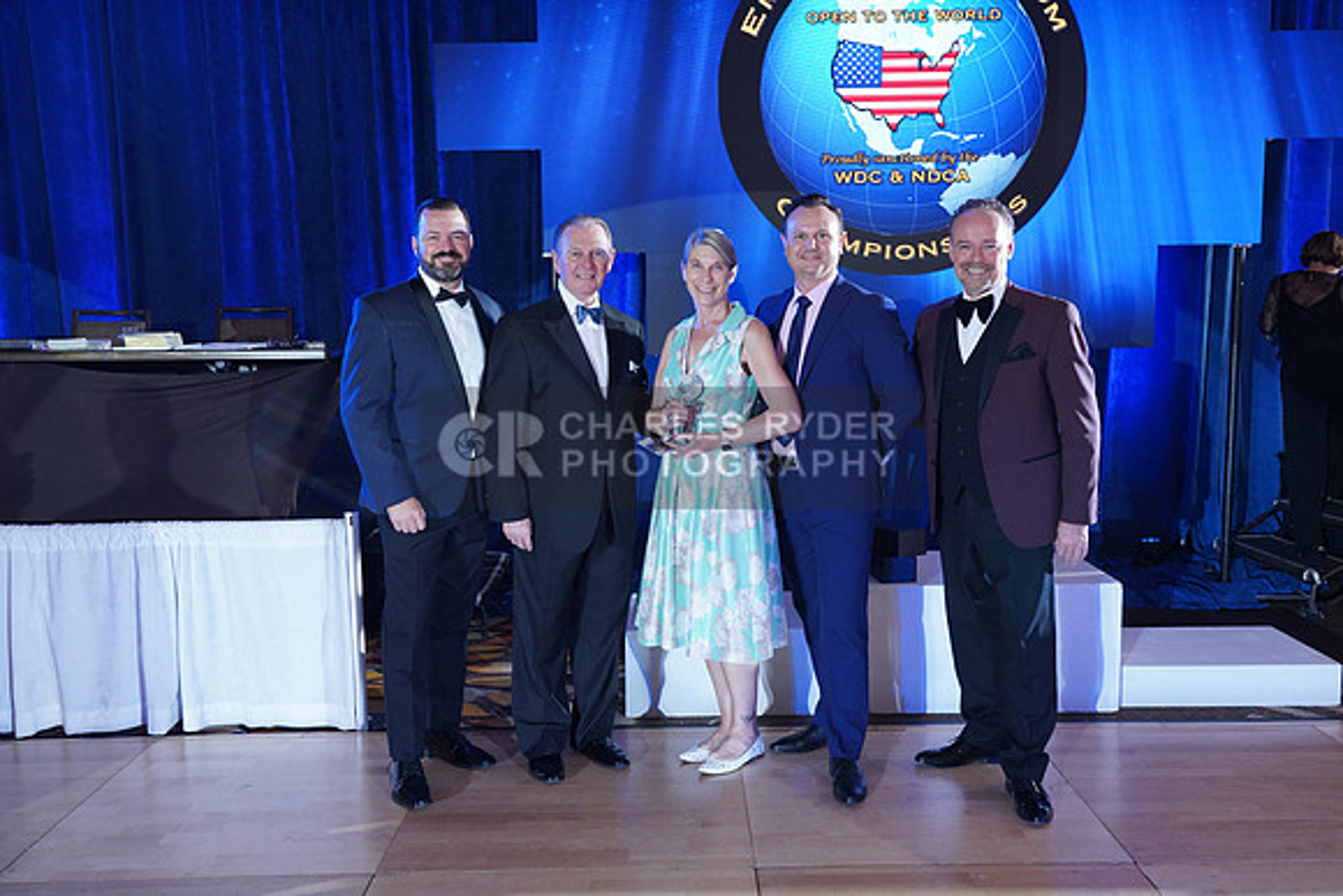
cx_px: 672
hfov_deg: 60.3
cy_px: 448
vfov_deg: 42.3
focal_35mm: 31
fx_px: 1157
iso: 1600
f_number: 5.6
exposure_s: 1/200
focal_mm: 31
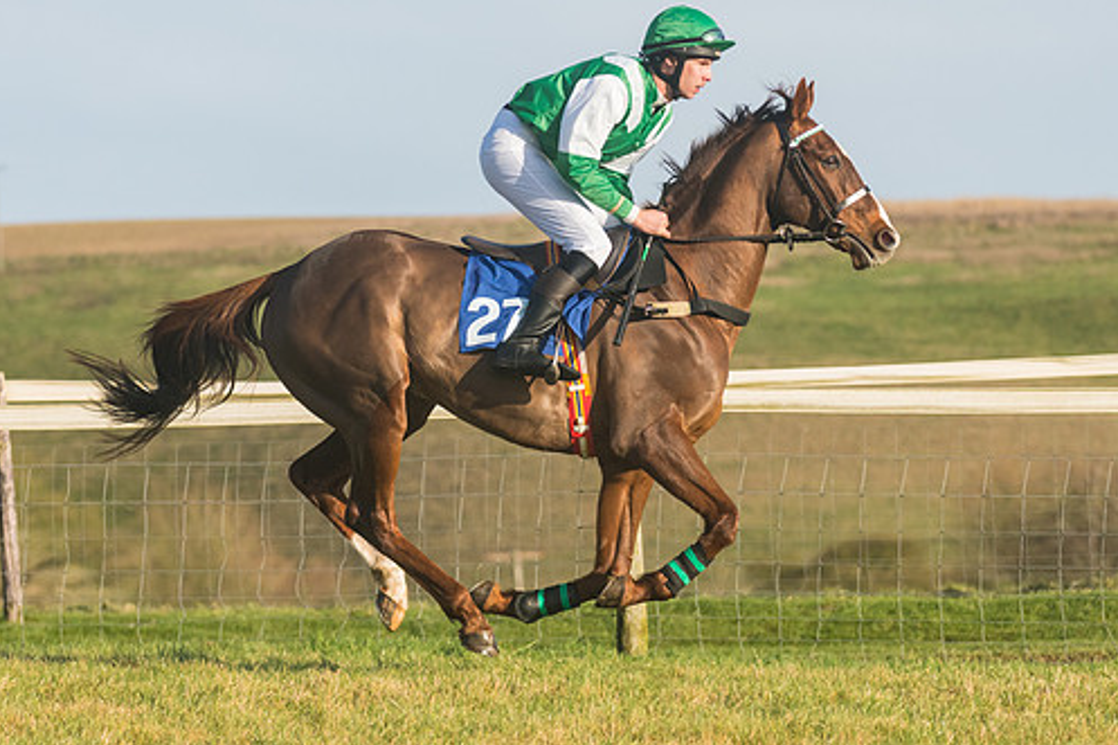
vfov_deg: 4.9
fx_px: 8692
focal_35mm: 280
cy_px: 338
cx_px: 589
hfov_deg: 7.4
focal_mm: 160
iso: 400
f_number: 5
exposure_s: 1/5000
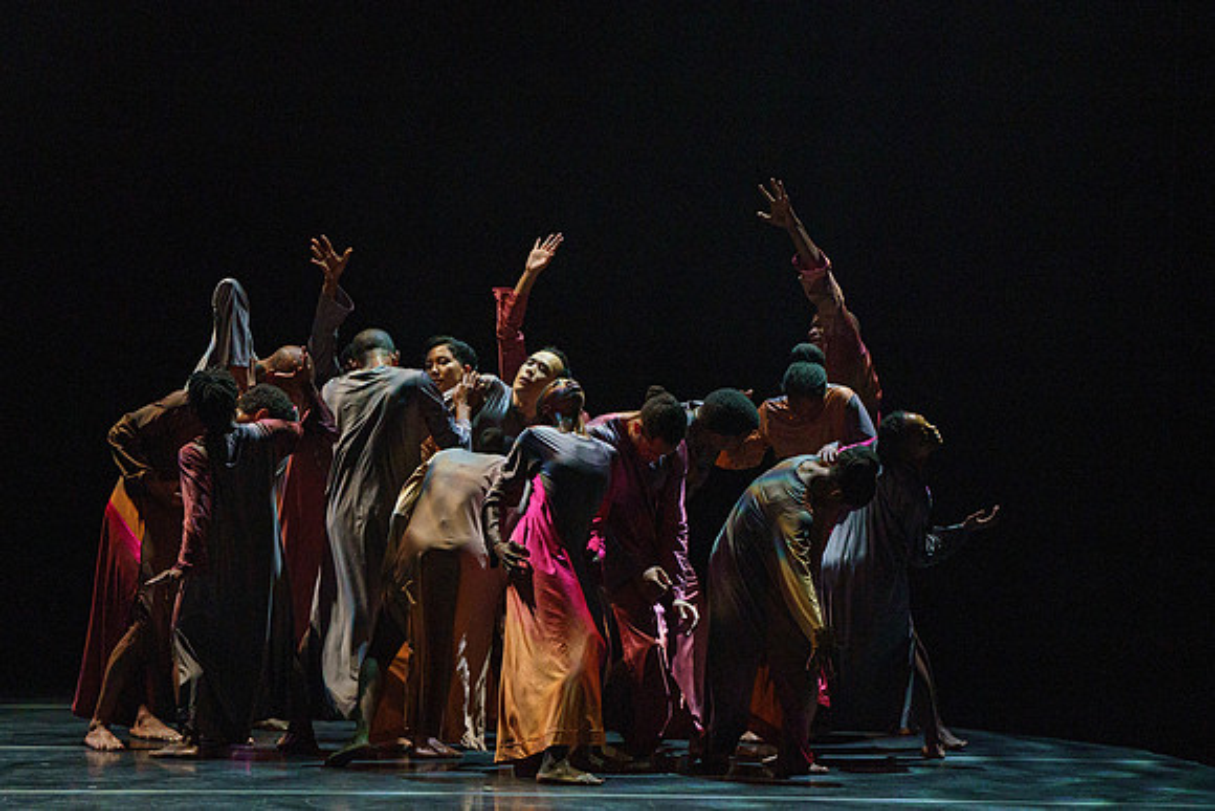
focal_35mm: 308
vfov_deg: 4.5
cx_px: 566
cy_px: 325
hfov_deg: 6.7
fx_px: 10393
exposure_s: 1/250
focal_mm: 256
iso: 6400
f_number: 5.6
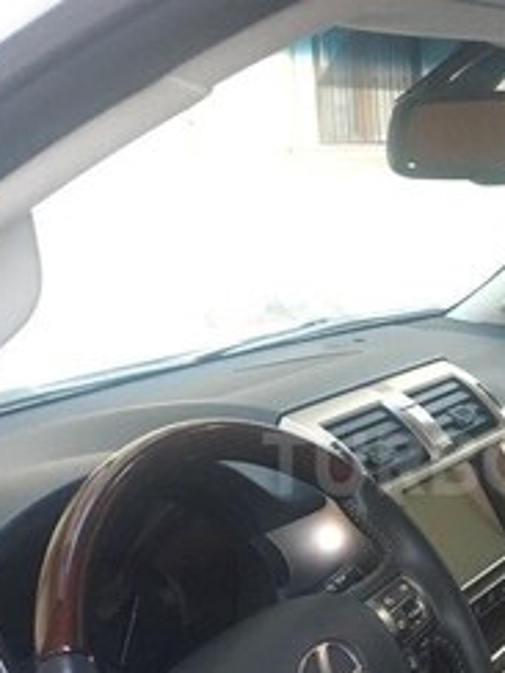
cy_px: 463
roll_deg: +1.5
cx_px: 475
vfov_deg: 32.4
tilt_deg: -16.5
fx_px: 1148
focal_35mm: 59
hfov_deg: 24.0
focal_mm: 4.15
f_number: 2.2
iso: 200
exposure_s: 1/17
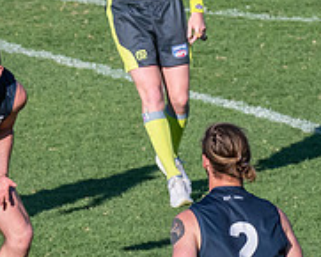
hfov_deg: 1.4
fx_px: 13308
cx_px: -138
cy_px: 74
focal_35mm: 1400
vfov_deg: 1.1
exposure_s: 1/2500
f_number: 10
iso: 800
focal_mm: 260
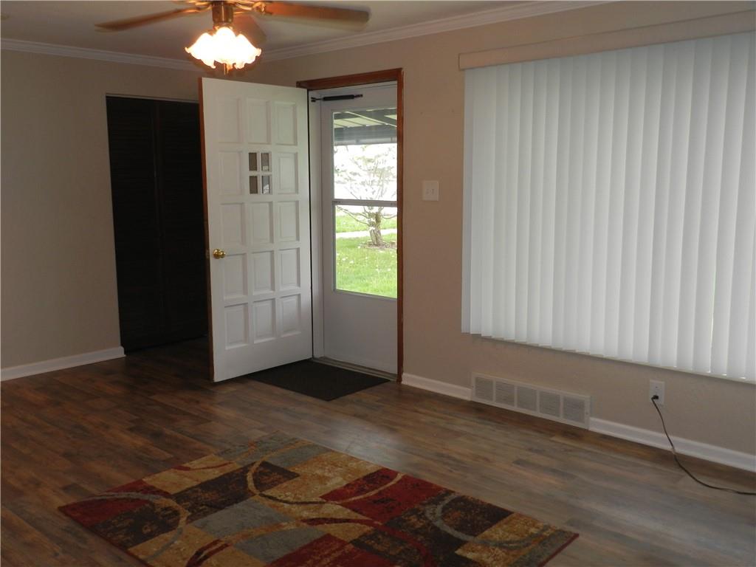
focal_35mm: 32
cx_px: 378
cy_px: 284
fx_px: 699
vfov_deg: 44.2
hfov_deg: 56.8
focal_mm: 5.6
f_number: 3.7
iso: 200
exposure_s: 1/30
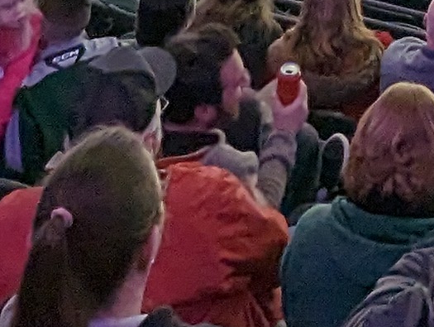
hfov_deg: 17.9
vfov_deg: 10.2
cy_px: -685
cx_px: 602
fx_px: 1268
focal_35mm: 101
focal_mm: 1.95
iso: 59
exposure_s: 1/60
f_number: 2.2
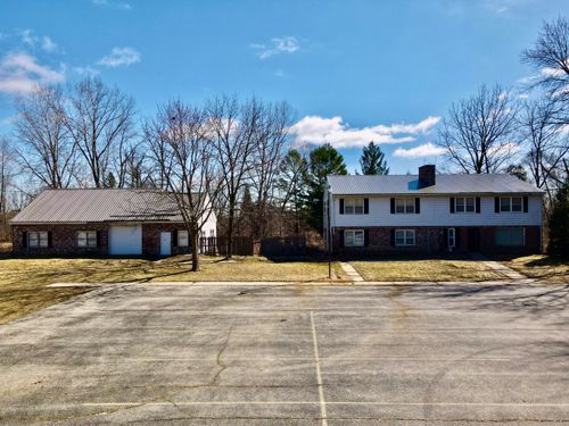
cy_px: 213
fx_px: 394
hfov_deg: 71.6
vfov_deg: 56.8
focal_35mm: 24
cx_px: 284
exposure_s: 1/50
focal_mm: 4.5
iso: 100
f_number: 2.8
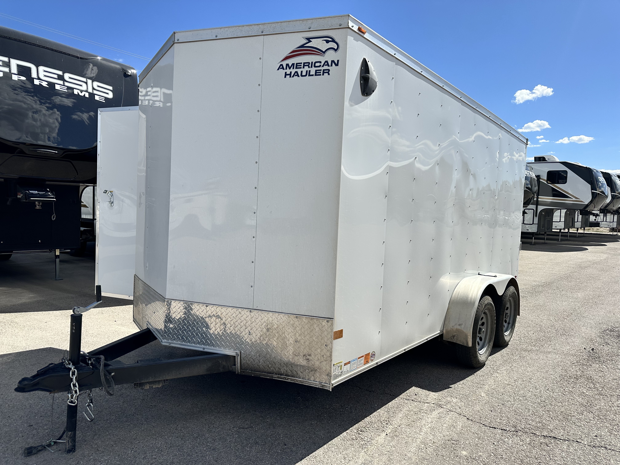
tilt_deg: -4.0
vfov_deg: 56.8
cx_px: 310
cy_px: 232
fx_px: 430
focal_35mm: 24
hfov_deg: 71.6
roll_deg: -0.3
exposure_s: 1/6211
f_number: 1.78
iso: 80
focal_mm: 6.86
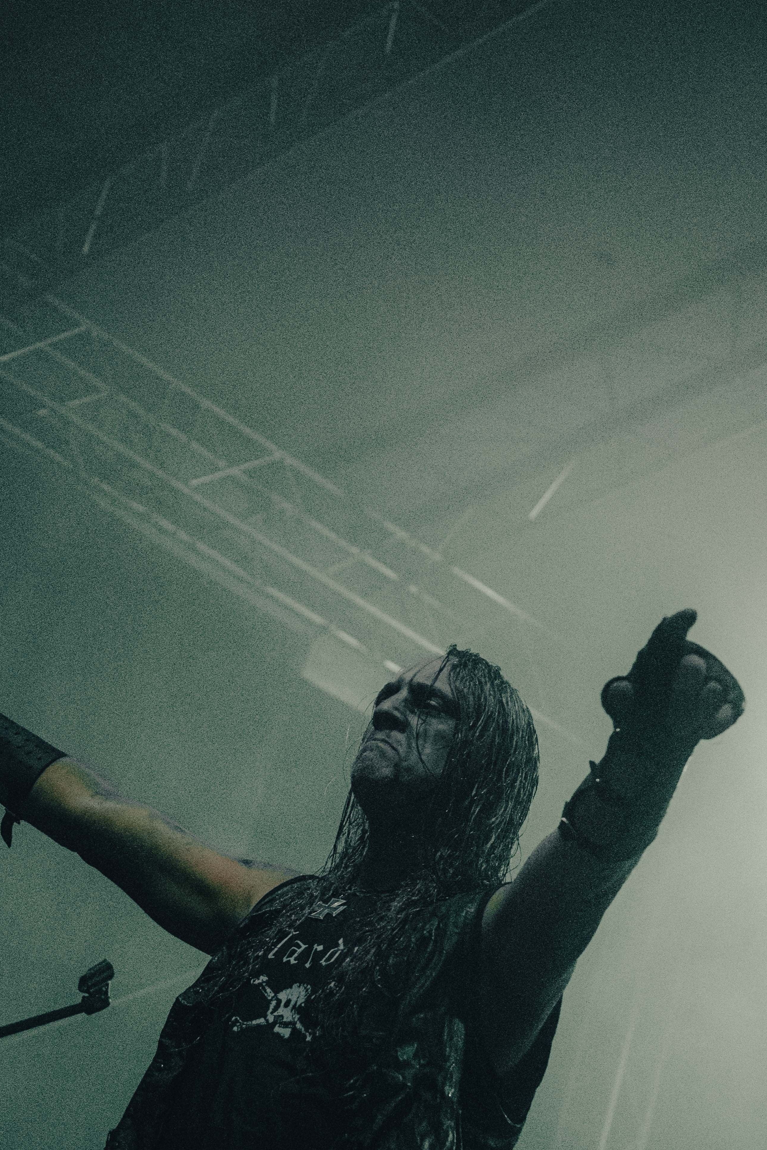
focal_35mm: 86
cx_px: 281
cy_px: 883
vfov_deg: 23.4
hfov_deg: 15.9
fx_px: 2748
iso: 6400
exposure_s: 1/1000
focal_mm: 35.5
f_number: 2.8
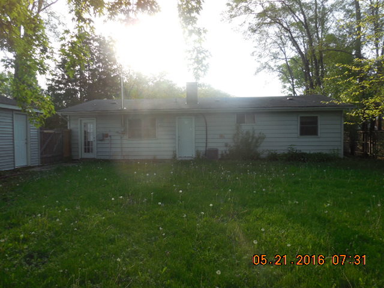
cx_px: 192
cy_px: 144
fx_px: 277
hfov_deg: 69.4
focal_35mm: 25
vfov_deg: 54.9
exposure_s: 1/320
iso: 125
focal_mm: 4.5
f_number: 3.1
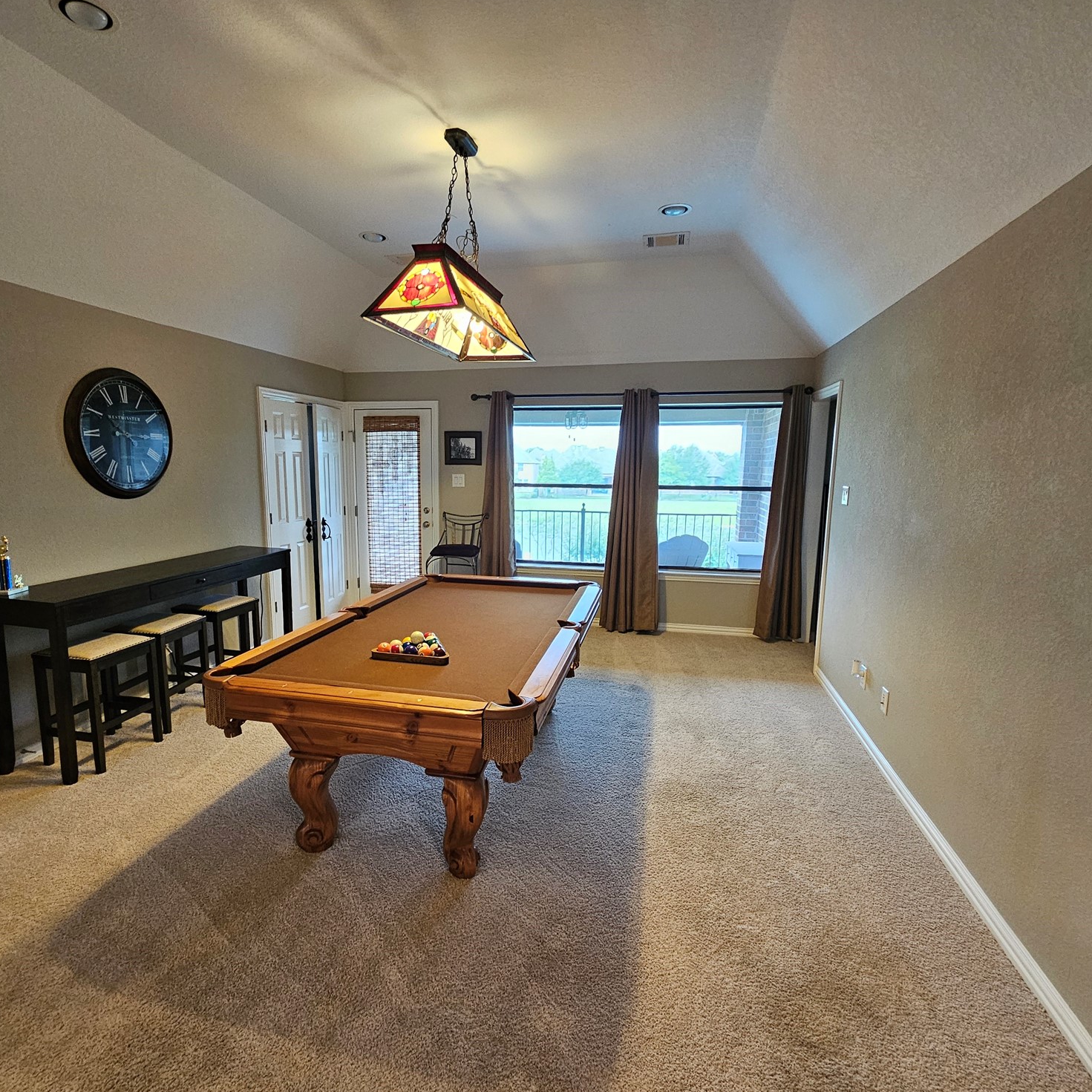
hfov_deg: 87.2
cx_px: 493
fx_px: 571
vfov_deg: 87.4
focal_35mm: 16
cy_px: 566
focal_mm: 2.2
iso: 320
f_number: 2.2
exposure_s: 1/40
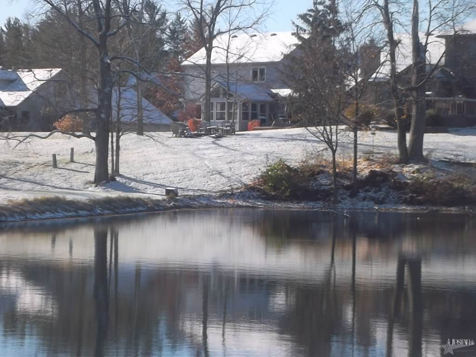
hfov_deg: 14.6
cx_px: 238
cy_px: 178
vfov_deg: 11.0
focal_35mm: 135
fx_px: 1856
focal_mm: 24.5
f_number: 5.9
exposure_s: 1/240
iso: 80
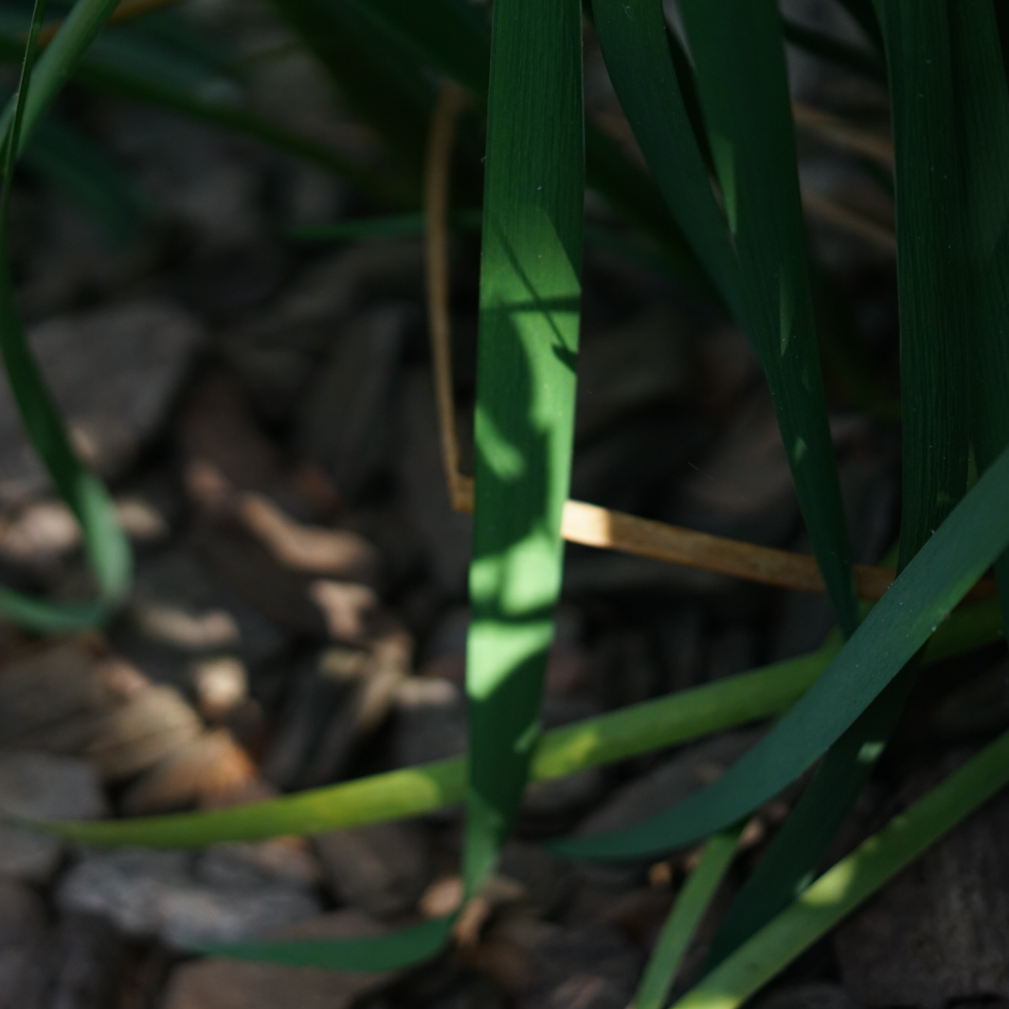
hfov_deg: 24.2
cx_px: 345
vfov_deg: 24.3
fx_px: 2341
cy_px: 506
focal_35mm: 71
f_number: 1.8
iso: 800
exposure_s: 1/5000
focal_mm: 55
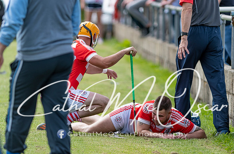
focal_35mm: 604
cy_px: 83
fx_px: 3909
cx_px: 156
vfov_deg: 2.3
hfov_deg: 3.4
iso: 100
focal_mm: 300
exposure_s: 1/1600
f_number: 2.8
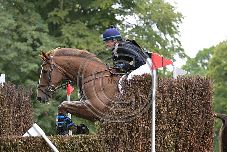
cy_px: 76
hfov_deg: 11.4
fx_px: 1135
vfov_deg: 7.6
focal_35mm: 180
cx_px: 114
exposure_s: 1/1250
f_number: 5.6
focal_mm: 180
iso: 2800
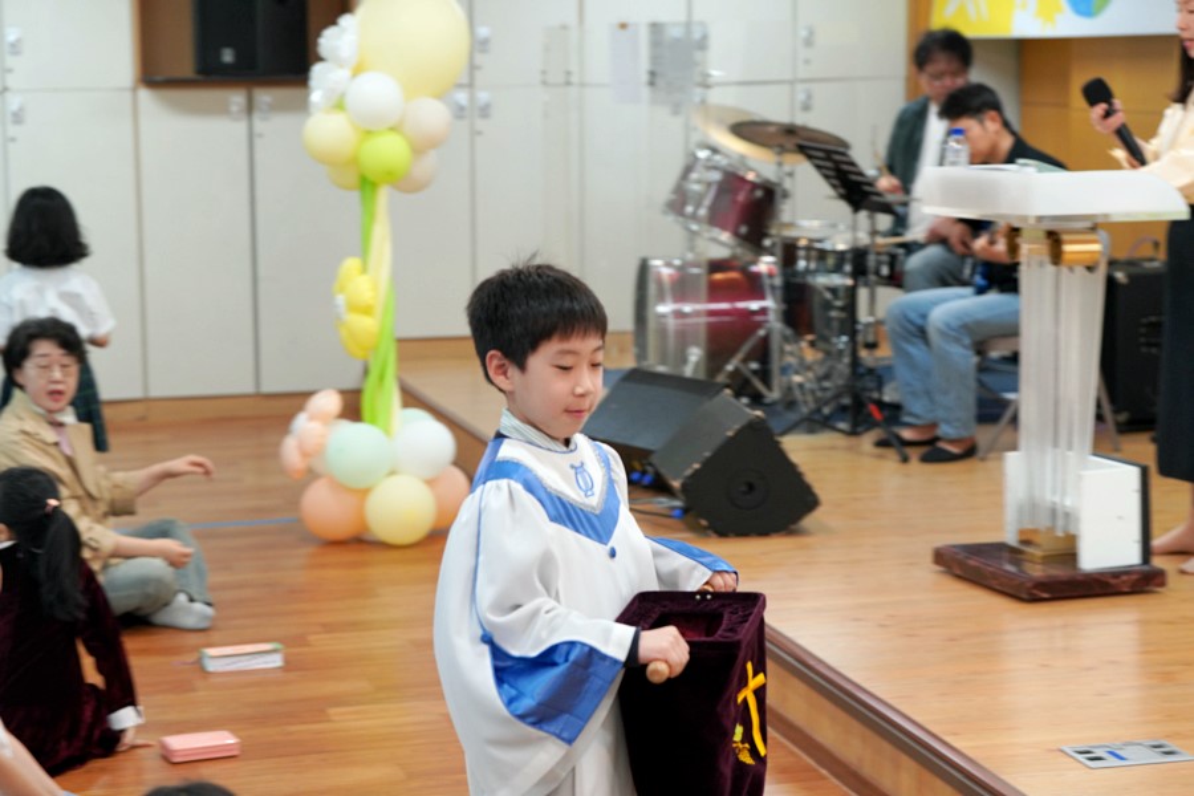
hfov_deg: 26.7
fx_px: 2520
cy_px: 398
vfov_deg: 17.9
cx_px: 597
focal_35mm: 76
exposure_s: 1/160
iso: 1250
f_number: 4
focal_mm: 76
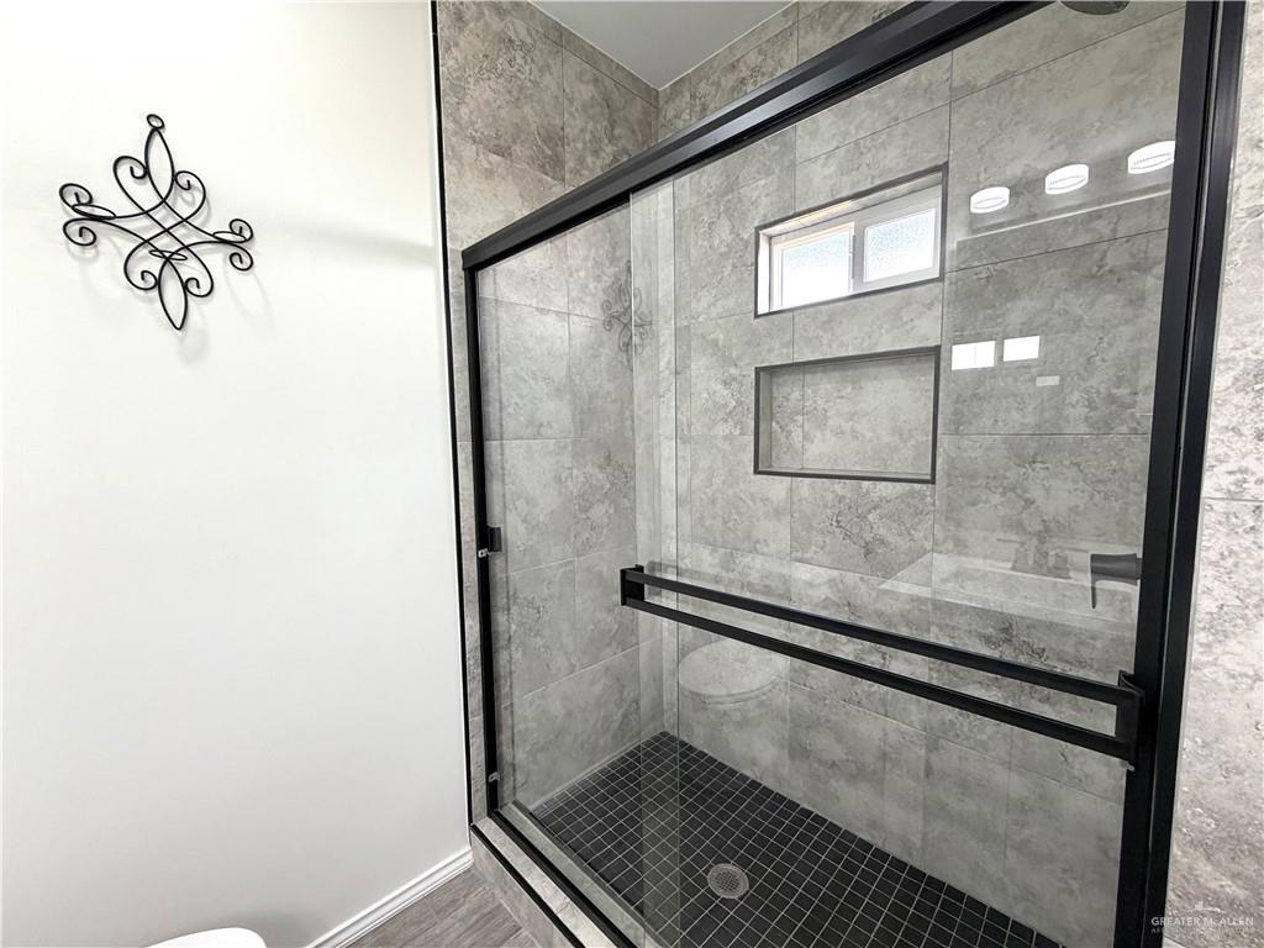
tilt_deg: -5.5
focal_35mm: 14
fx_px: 511
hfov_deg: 102.1
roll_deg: +0.8
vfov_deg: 85.7
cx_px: 632
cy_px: 474
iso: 200
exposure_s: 1/120
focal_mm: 2.22
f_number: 2.2
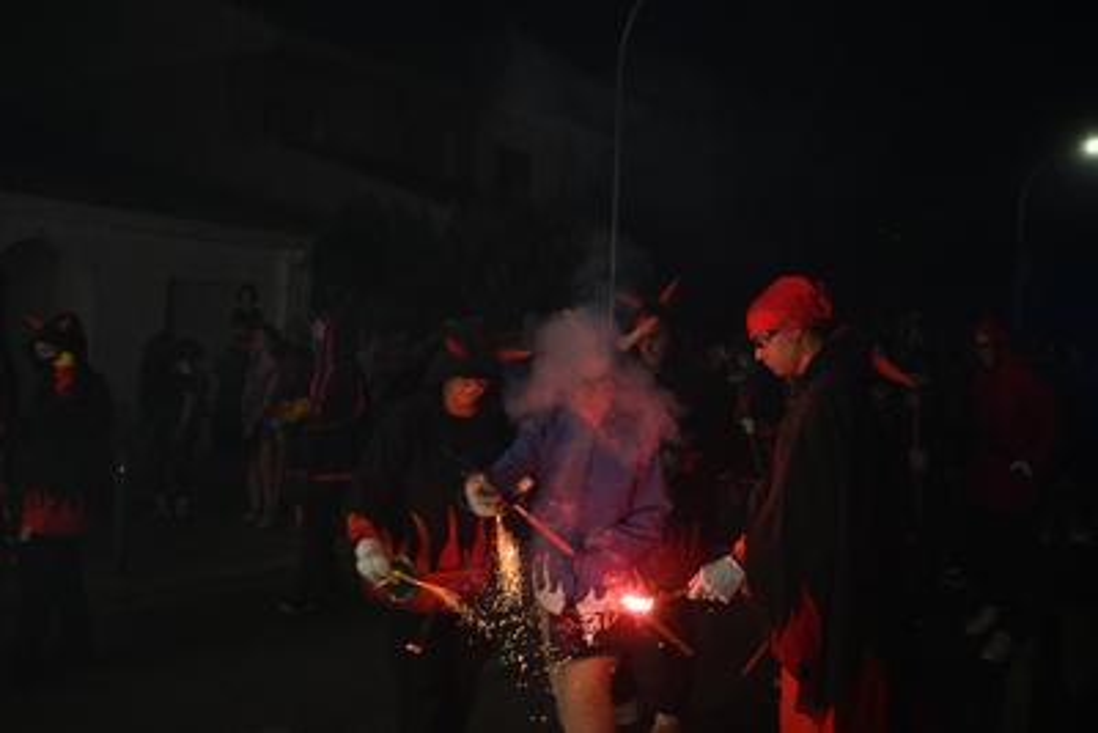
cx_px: 549
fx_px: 1213
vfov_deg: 33.6
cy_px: 366
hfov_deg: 48.7
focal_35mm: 40
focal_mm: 26.5
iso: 4000
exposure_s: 1/200
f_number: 4.5
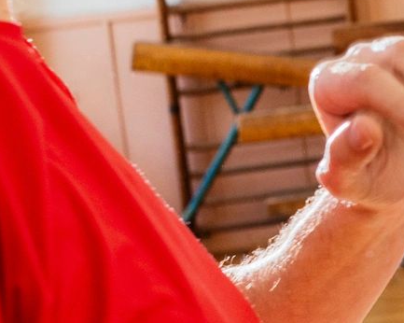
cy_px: 22
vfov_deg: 9.5
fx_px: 1924
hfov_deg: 10.7
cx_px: 867
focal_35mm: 161
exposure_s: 1/125
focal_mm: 35
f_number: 5
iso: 400
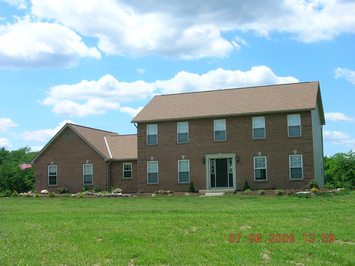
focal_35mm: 46
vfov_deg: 31.5
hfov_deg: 41.2
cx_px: 178
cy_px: 133
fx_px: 472
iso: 71
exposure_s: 1/437
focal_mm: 7.7
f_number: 5.4
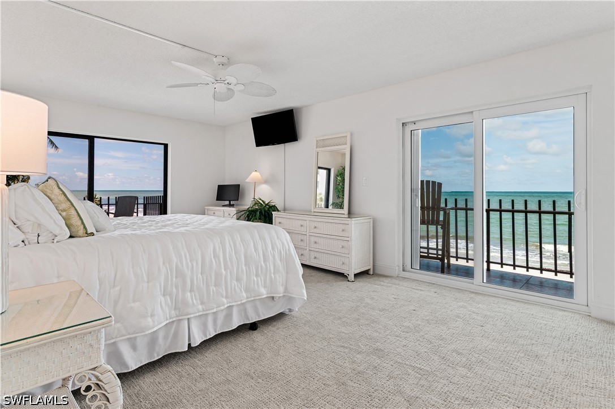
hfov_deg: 90.0
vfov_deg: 67.3
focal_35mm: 18
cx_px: 308
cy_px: 204
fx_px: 307
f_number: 10
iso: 640
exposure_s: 1/25
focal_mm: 18
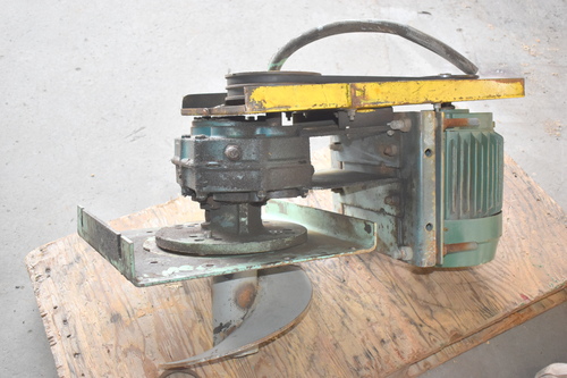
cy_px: 189
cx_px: 284
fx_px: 638
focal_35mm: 40
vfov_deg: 33.0
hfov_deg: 47.9
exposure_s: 1/200
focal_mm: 27
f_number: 4
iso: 800
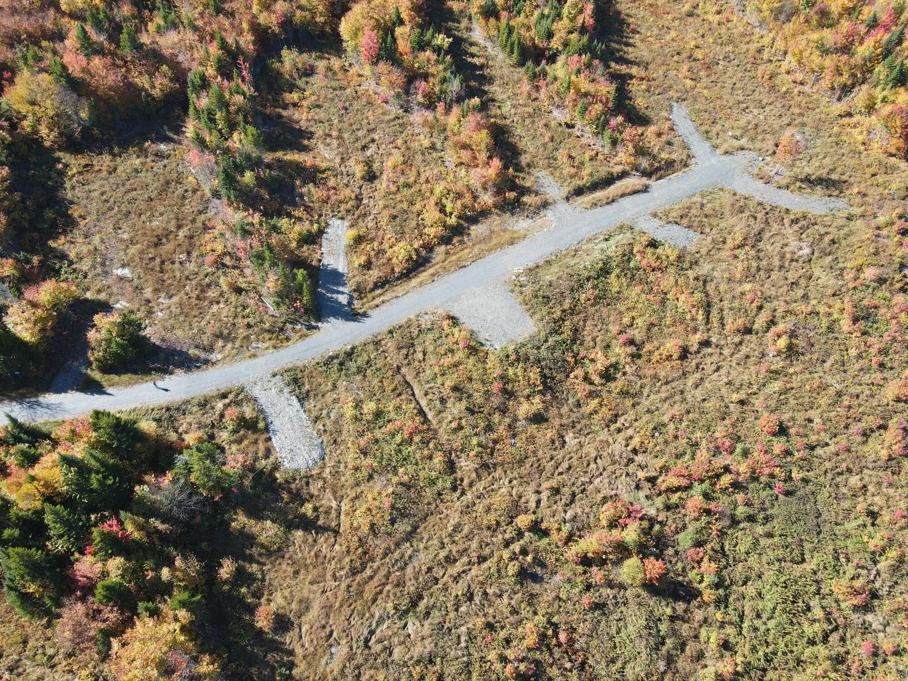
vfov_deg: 56.8
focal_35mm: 24
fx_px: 630
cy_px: 340
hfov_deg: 71.6
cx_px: 454
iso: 100
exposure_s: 1/160
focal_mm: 4.5
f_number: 2.8
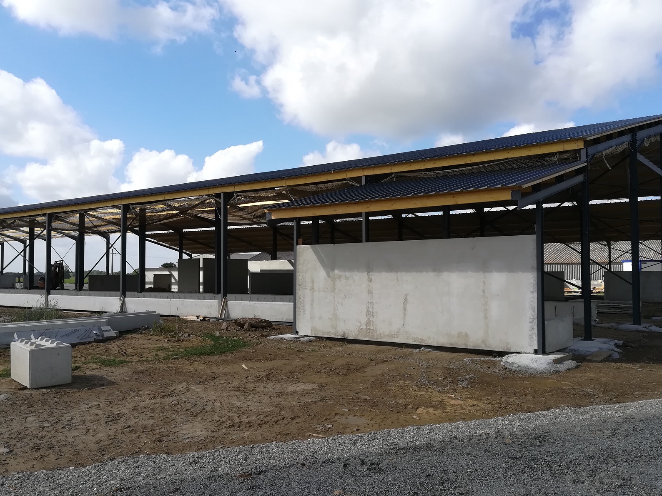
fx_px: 574
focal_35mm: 30
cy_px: 248
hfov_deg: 60.0
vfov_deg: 46.8
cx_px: 331
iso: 50
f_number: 2.2
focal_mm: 3.83
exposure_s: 1/1098
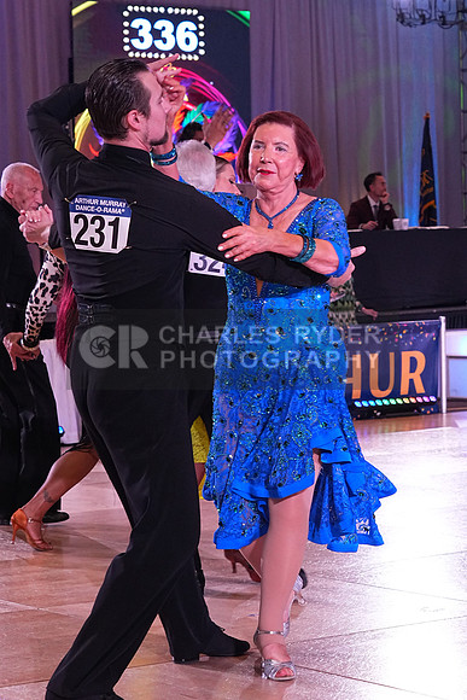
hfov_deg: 13.8
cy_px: 350
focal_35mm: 99
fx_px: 1925
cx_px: 234
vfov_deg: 20.6
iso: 2500
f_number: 7.1
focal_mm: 66
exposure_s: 1/250
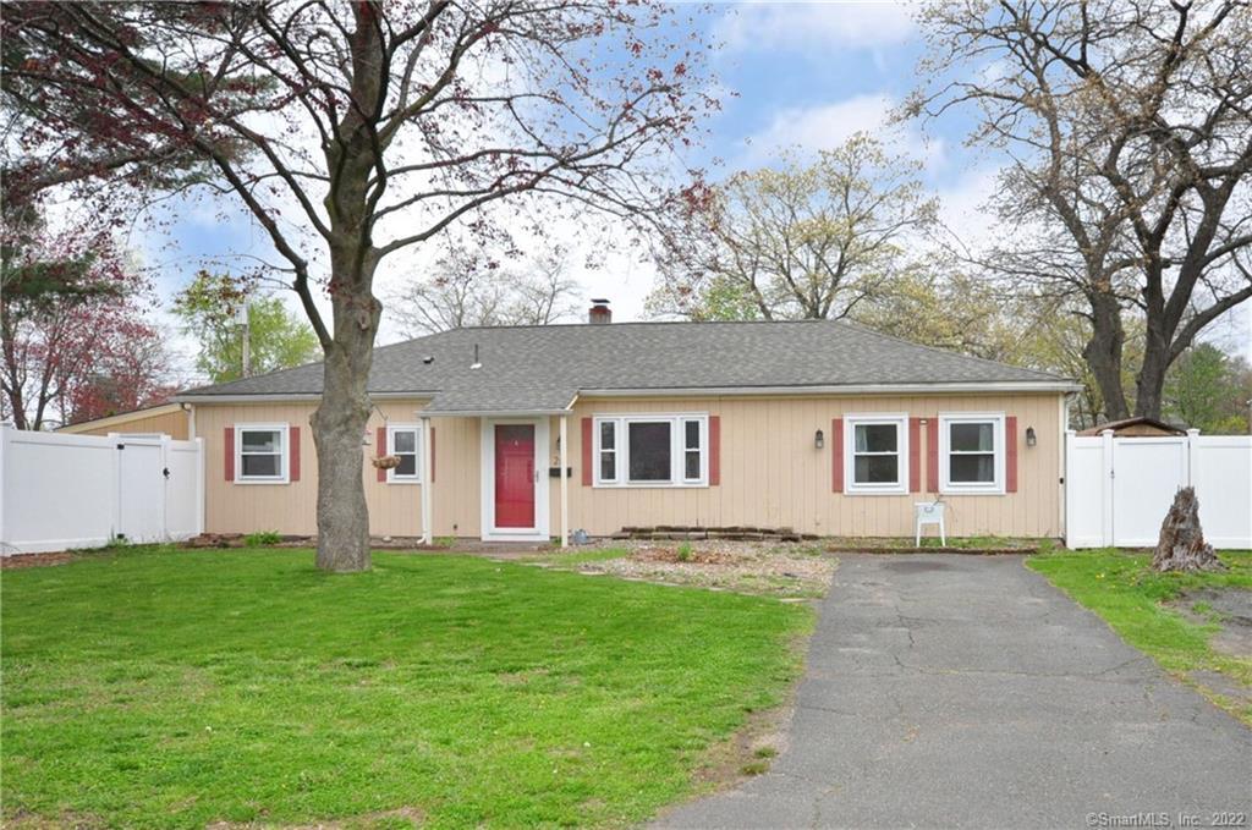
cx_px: 626
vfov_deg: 43.5
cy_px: 415
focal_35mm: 30
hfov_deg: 62.0
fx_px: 1042
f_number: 8
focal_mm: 20
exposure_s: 1/640
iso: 1250
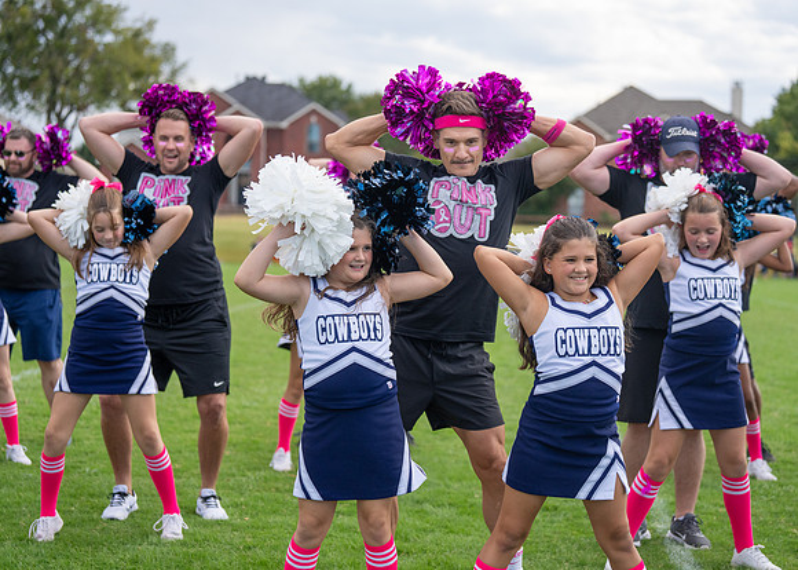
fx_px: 1662
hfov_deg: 27.0
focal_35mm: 73
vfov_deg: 19.4
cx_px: 399
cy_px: 285
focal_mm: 70
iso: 500
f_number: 2.8
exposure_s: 1/4000
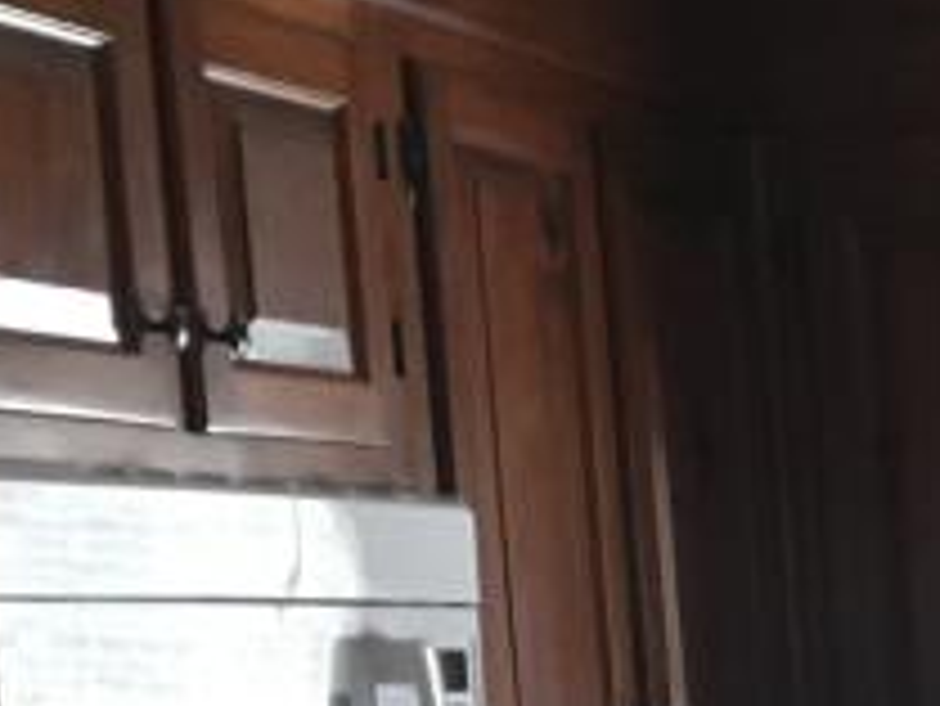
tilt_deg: -10.8
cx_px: 1902
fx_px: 3858
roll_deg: +1.1
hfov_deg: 12.2
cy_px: 1331
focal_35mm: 142
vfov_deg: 9.8
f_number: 2.2
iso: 125
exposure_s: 1/30
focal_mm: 4.15
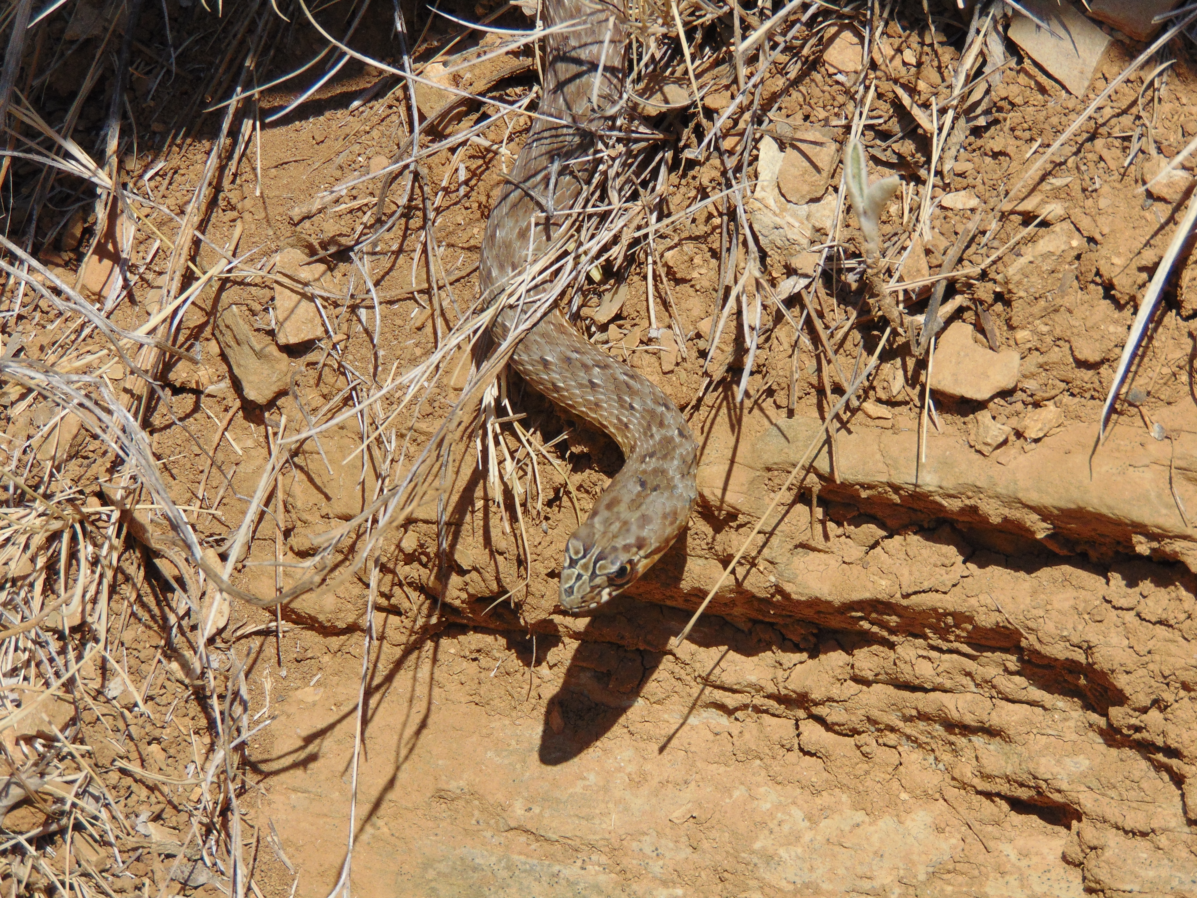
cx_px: 598
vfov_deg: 7.3
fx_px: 7020
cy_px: 449
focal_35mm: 203
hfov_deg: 9.7
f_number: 10.6
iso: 100
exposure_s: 1/250
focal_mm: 36.4
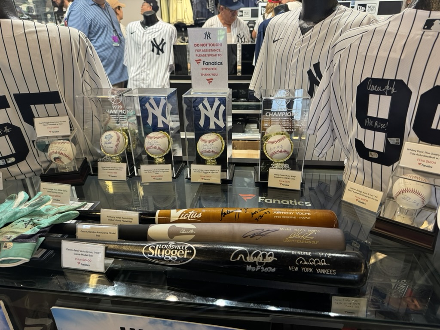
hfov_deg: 71.6
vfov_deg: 56.8
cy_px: 165
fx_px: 305
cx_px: 220
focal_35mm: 24
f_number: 1.78
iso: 250
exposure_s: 1/60
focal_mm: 6.76
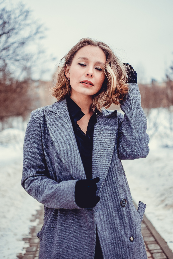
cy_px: 130
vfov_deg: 38.2
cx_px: 86
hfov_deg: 26.0
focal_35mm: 52
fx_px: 375
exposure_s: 1/1000
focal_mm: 35
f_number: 1.8
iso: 160
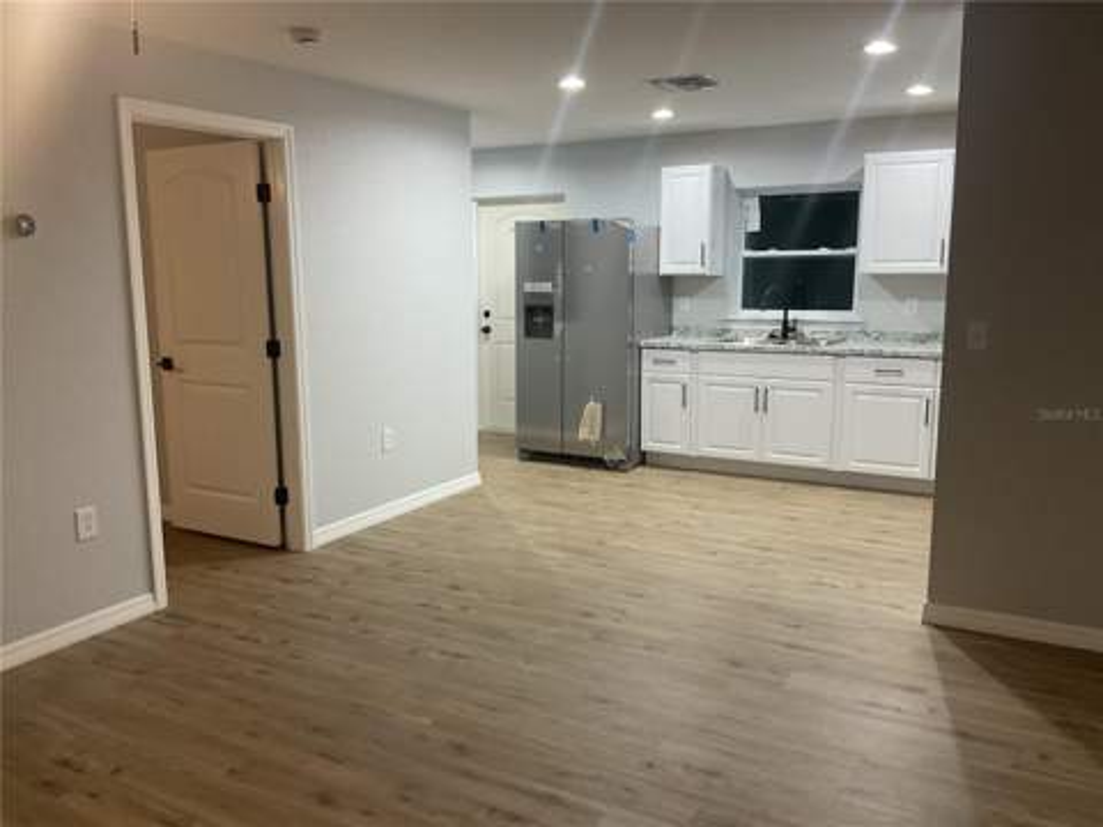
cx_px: 552
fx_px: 924
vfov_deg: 48.2
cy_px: 414
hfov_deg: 61.7
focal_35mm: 29
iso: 100
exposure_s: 1/60
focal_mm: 3
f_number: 1.8
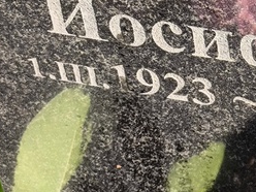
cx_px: 318
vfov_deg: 9.1
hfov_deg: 12.0
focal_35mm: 161
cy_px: -23
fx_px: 1191
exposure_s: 1/219
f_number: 1.7
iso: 50
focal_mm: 4.71
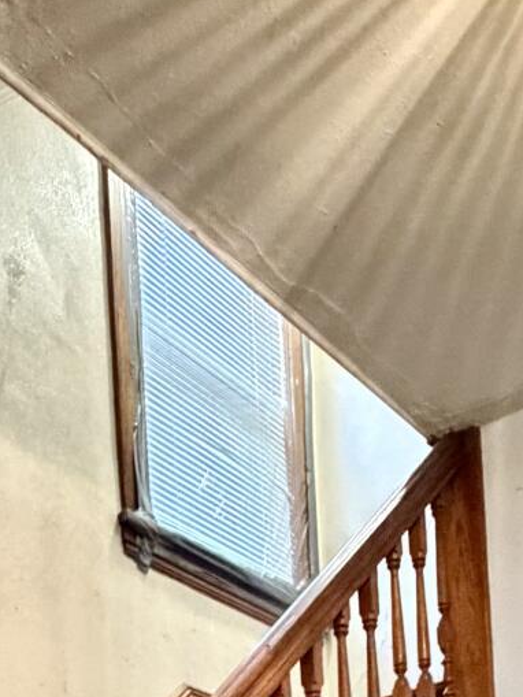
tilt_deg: -1.8
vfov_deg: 25.0
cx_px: 215
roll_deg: +2.9
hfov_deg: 26.5
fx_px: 1108
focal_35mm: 55
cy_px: 1091
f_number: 2.2
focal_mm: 2.22
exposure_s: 1/40
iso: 1250
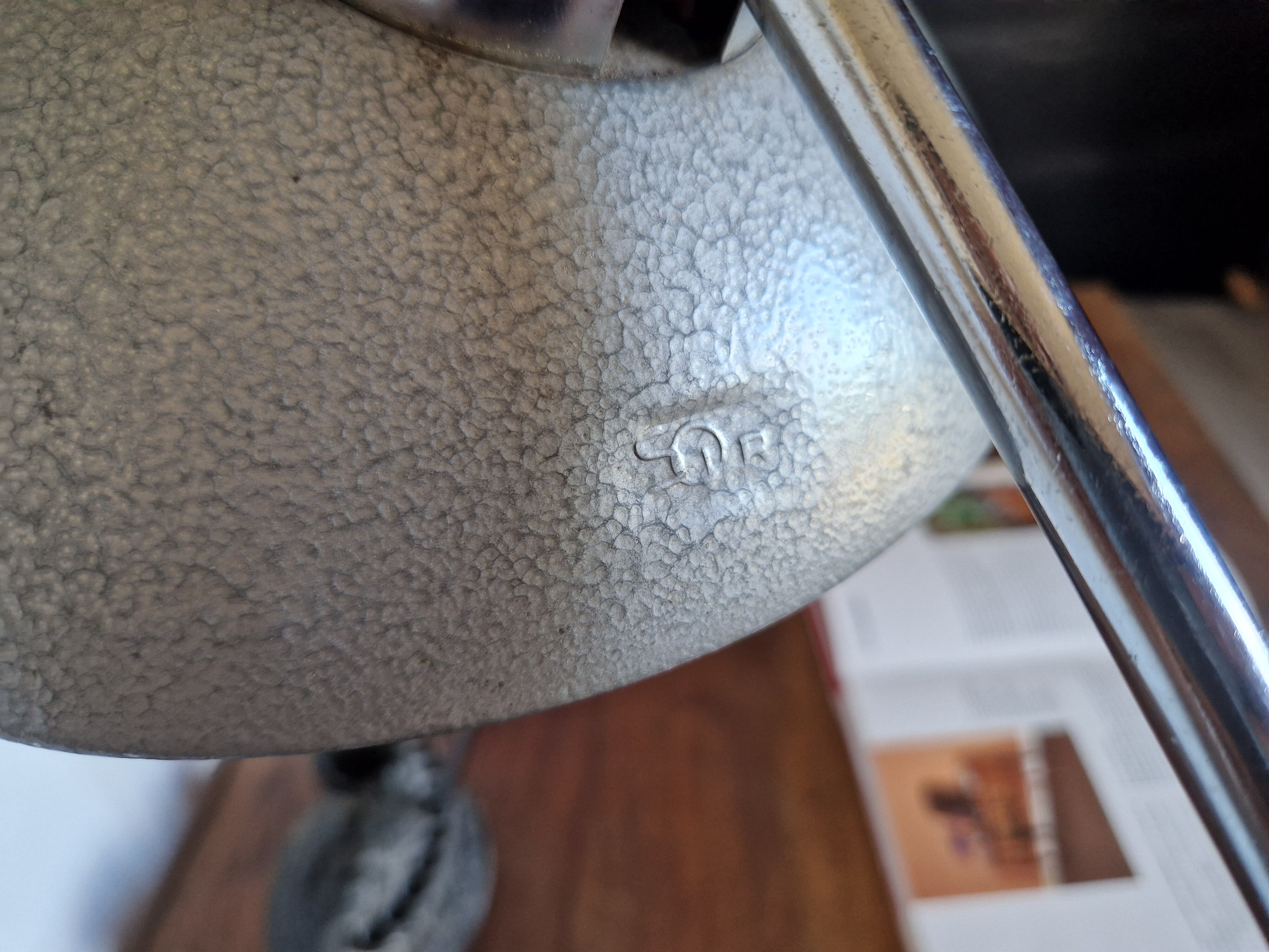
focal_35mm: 23
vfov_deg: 58.9
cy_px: 476
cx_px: 634
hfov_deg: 73.9
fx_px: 843
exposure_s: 1/100
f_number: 1.8
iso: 160
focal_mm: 5.4
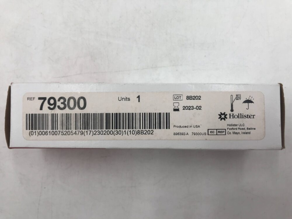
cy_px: 110
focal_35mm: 28
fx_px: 236
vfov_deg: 49.7
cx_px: 146
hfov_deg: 63.4
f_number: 1.8
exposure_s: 1/175
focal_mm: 3.99
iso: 20
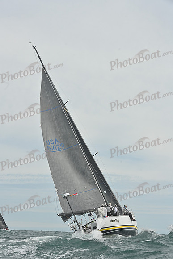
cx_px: 86
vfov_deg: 28.8
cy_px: 130
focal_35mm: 70
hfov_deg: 19.5
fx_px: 504
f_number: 10
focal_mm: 70
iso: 320
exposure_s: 1/1250
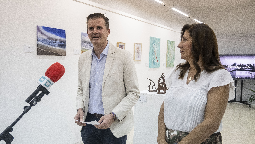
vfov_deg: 35.0
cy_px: 83
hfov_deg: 58.7
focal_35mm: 34
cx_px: 127
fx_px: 227
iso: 4500
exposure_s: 1/250
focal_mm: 21
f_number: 4
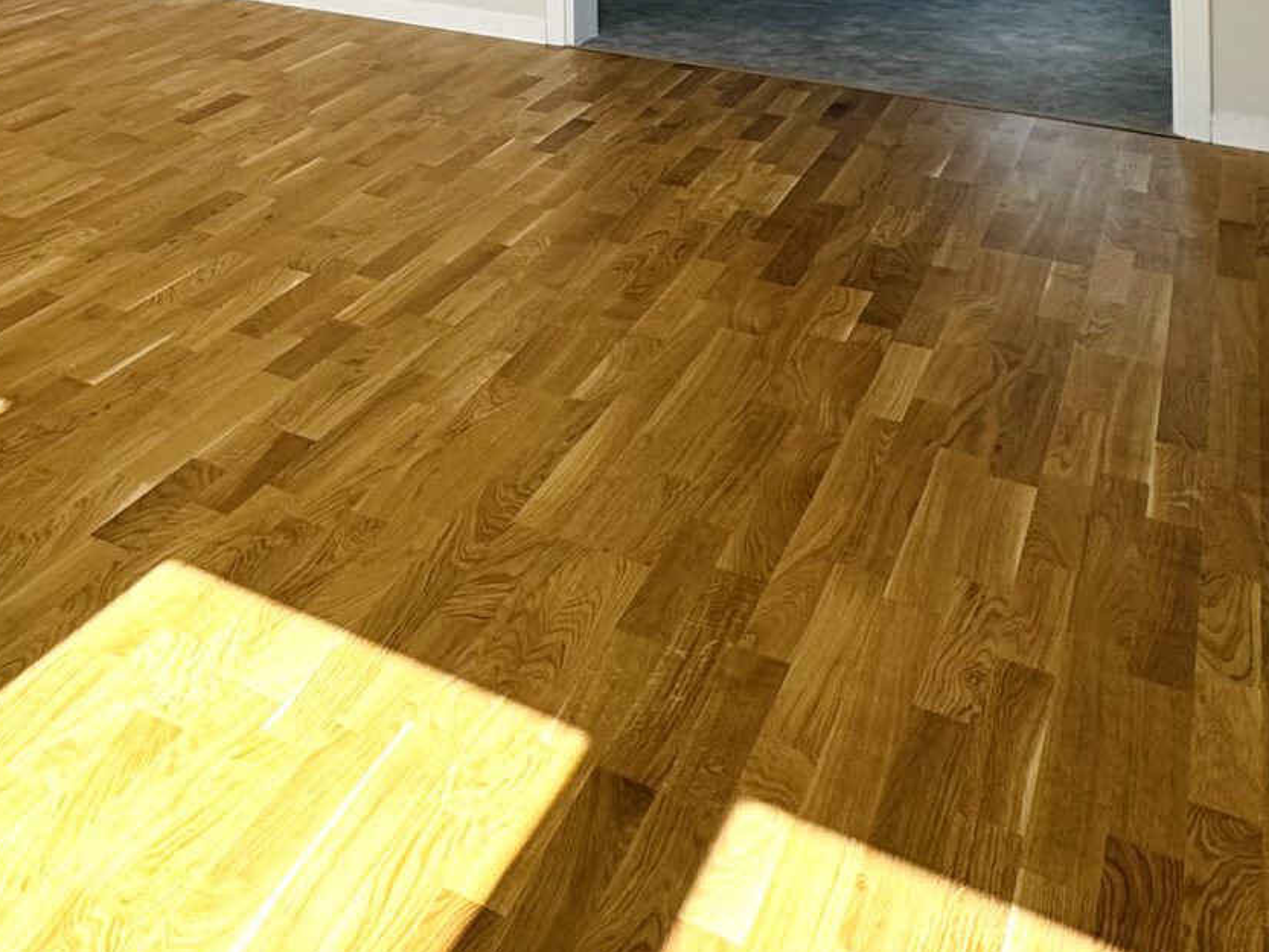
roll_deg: +0.2
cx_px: 125
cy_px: -379
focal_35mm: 43
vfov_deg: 26.7
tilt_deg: +1.8
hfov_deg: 40.5
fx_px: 1577
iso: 40
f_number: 2.2
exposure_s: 1/299
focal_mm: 2.22
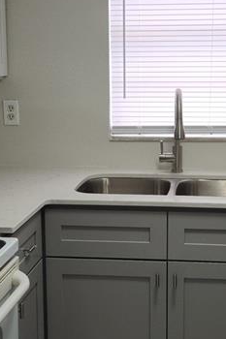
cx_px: 145
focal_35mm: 70
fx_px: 660
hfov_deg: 19.4
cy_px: 158
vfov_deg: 28.8
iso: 40
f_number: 1.8
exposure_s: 1/120
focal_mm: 5.4
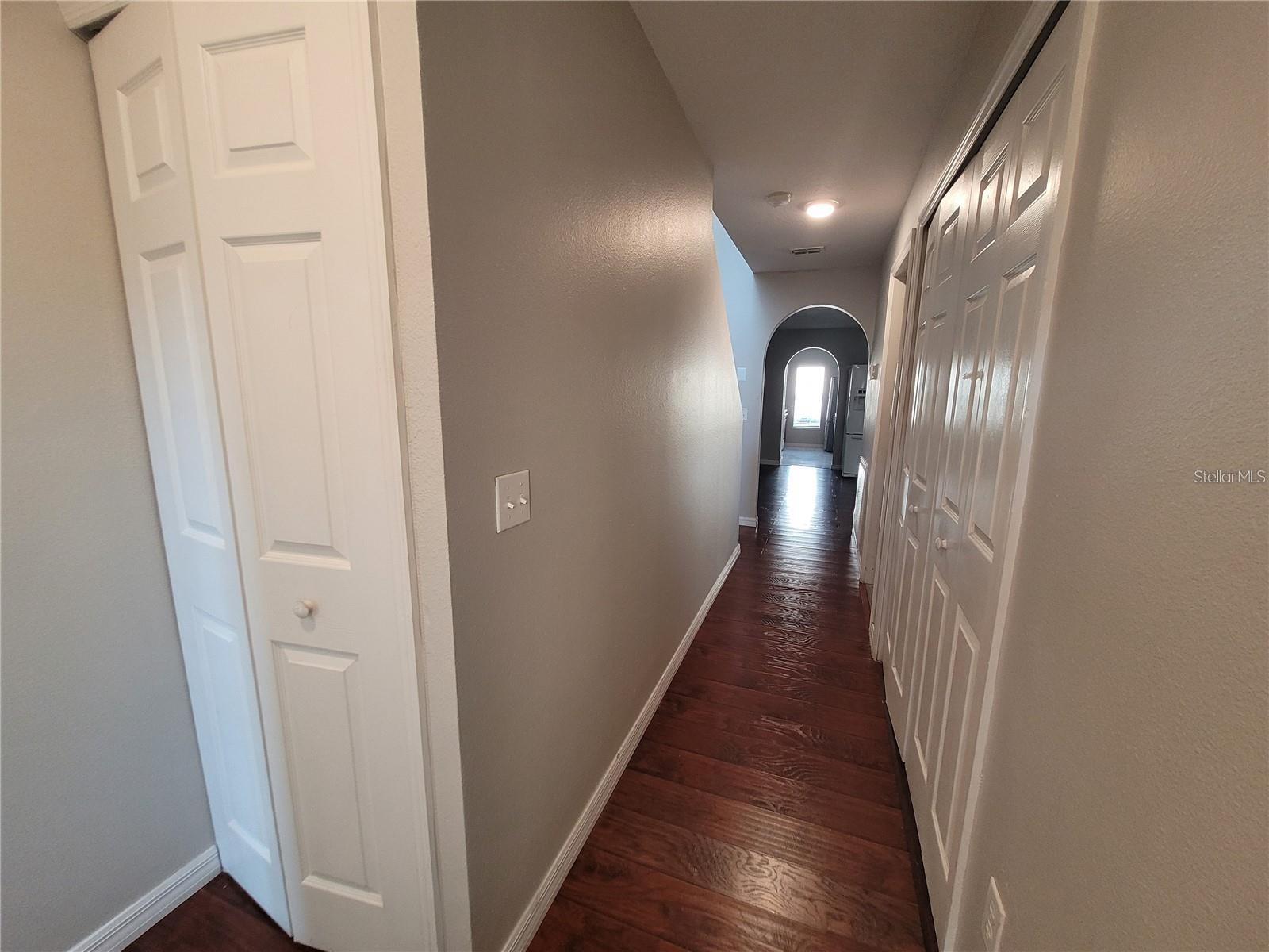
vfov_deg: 89.9
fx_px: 477
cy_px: 476
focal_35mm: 13
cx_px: 634
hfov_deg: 106.2
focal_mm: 1.74
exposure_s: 1/60
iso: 250
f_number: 2.2
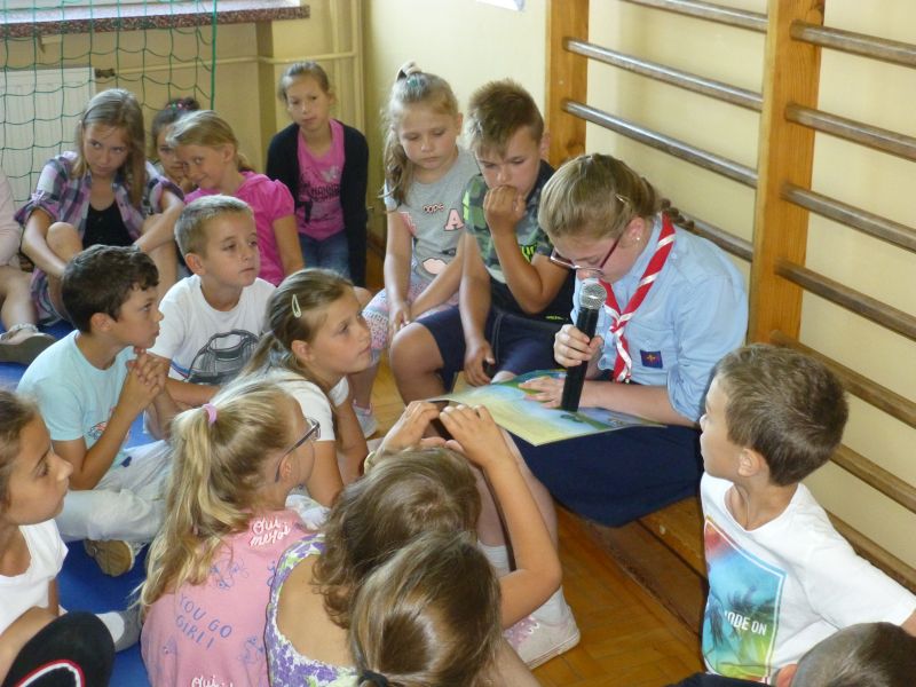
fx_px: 1350
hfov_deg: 37.5
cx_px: 458
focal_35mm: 51
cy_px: 344
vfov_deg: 28.6
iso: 800
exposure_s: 1/60
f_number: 4.4
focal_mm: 9
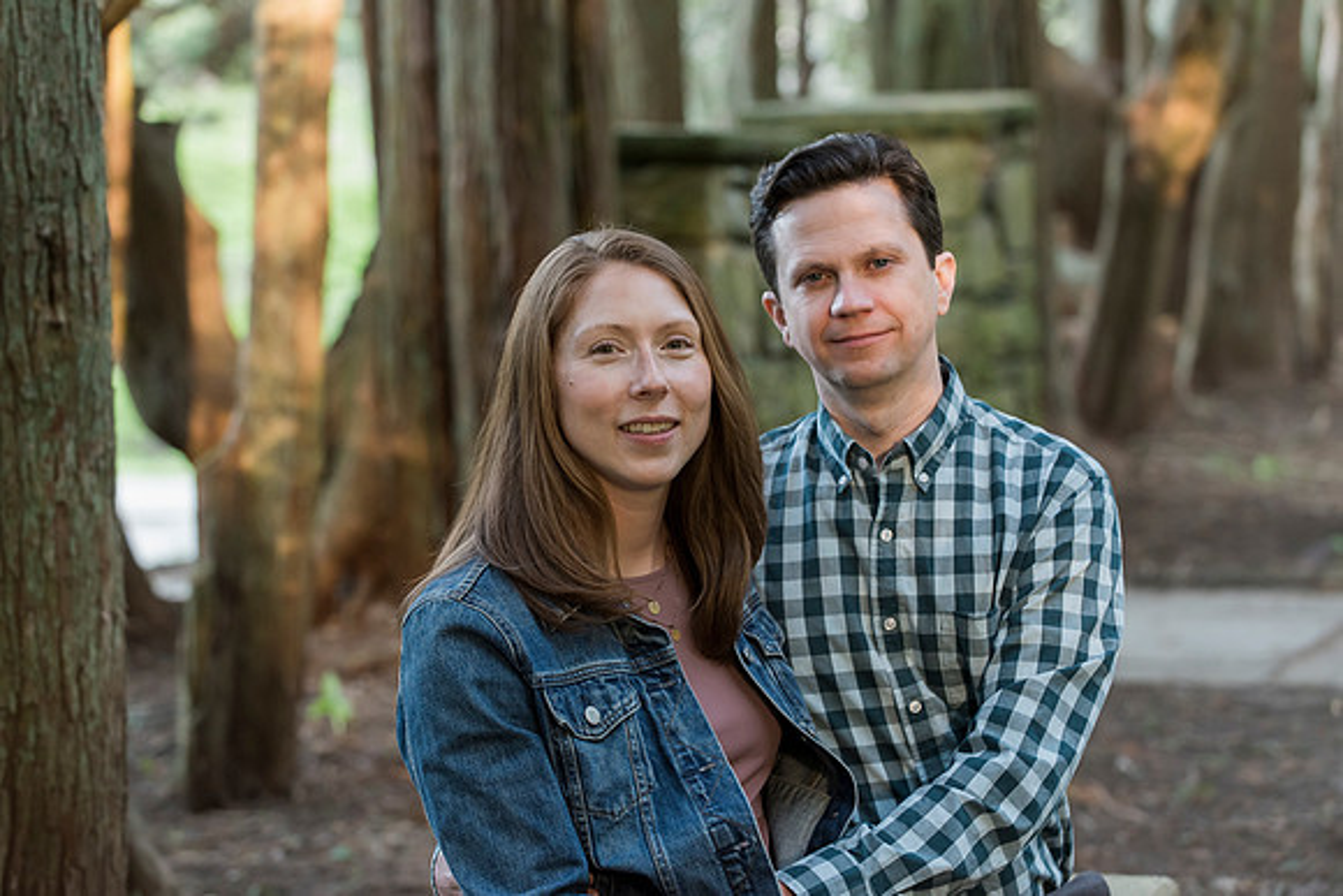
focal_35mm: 110
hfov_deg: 18.6
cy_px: 448
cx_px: 672
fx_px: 4104
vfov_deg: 12.5
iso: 1250
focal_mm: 110
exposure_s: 1/60
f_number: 4.5
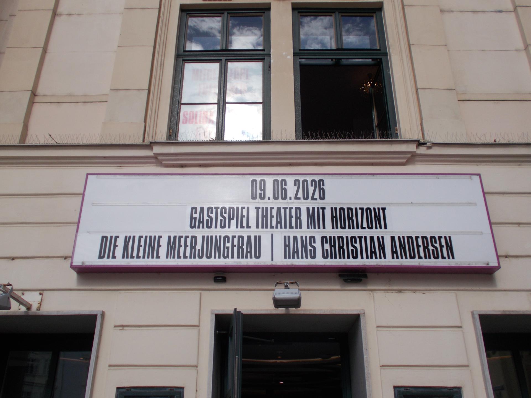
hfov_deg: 54.0
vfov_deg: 41.8
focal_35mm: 34
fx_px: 522
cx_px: 266
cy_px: 199
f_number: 9.2
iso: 80
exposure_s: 1/200
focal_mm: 6
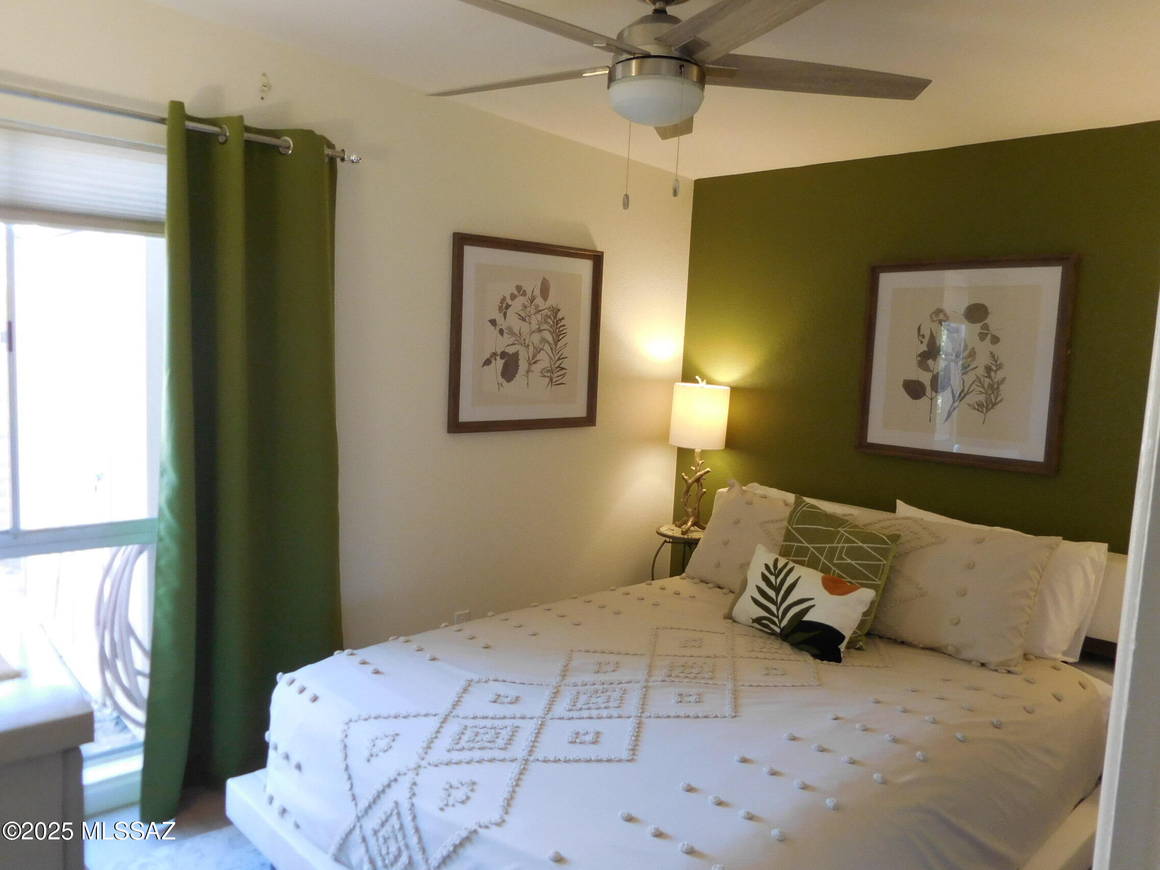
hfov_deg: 69.4
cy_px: 435
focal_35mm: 25
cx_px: 580
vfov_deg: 54.9
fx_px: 838
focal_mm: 4.5
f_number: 3.3
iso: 280
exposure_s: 1/30
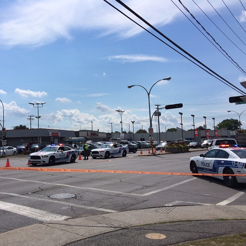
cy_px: 125
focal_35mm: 36
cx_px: 90
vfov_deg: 46.0
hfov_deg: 45.6
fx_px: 289
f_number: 2.2
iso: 32
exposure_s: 1/5882
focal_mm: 4.12
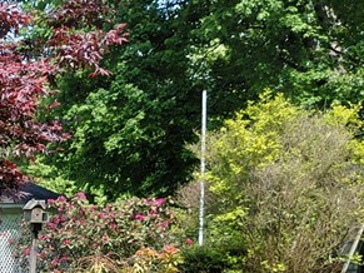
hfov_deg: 19.7
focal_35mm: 88
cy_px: 337
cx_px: -160
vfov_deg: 16.0
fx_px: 925
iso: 50
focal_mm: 4.69
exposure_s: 1/951
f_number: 1.8
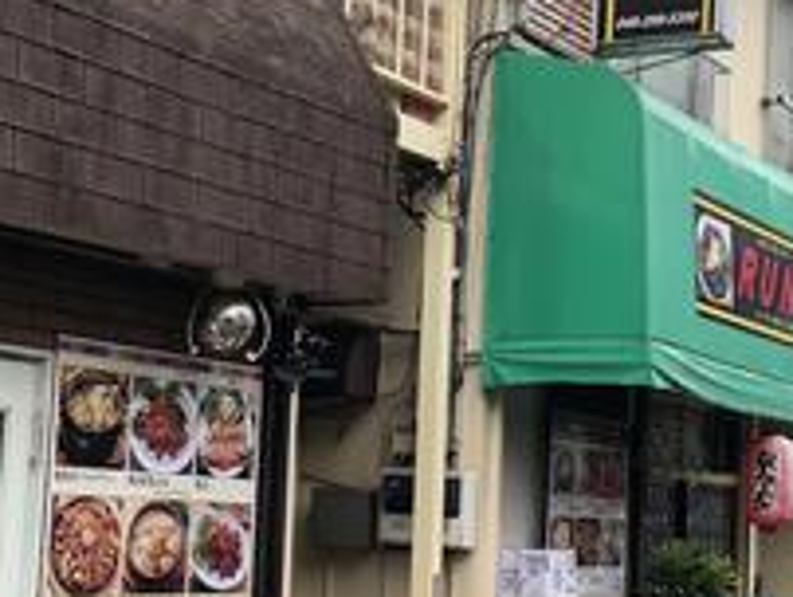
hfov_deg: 23.5
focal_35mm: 83
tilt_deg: +3.9
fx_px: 1904
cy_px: 334
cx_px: 291
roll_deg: -1.7
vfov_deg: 17.8
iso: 20
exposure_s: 1/159
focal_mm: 3.99
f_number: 1.8
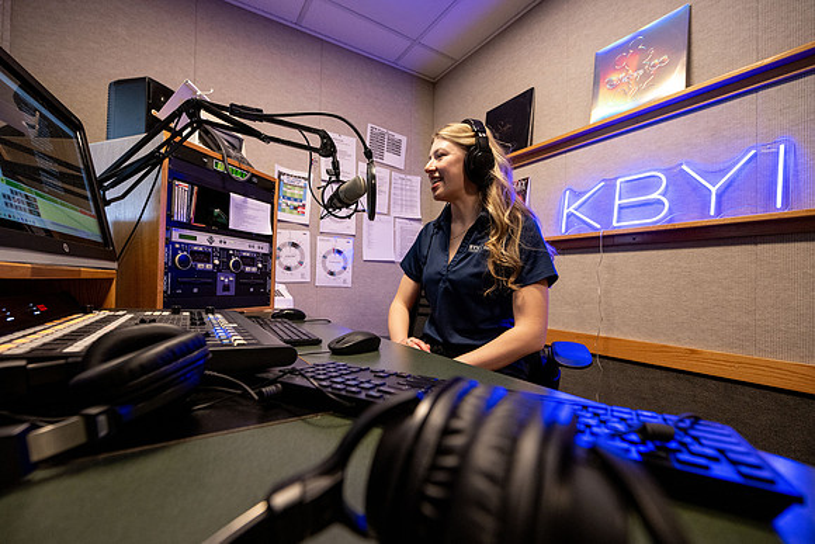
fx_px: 349
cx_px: 402
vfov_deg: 75.9
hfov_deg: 98.9
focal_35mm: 15
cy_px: 282
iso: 1250
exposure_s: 1/160
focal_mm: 14
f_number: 4
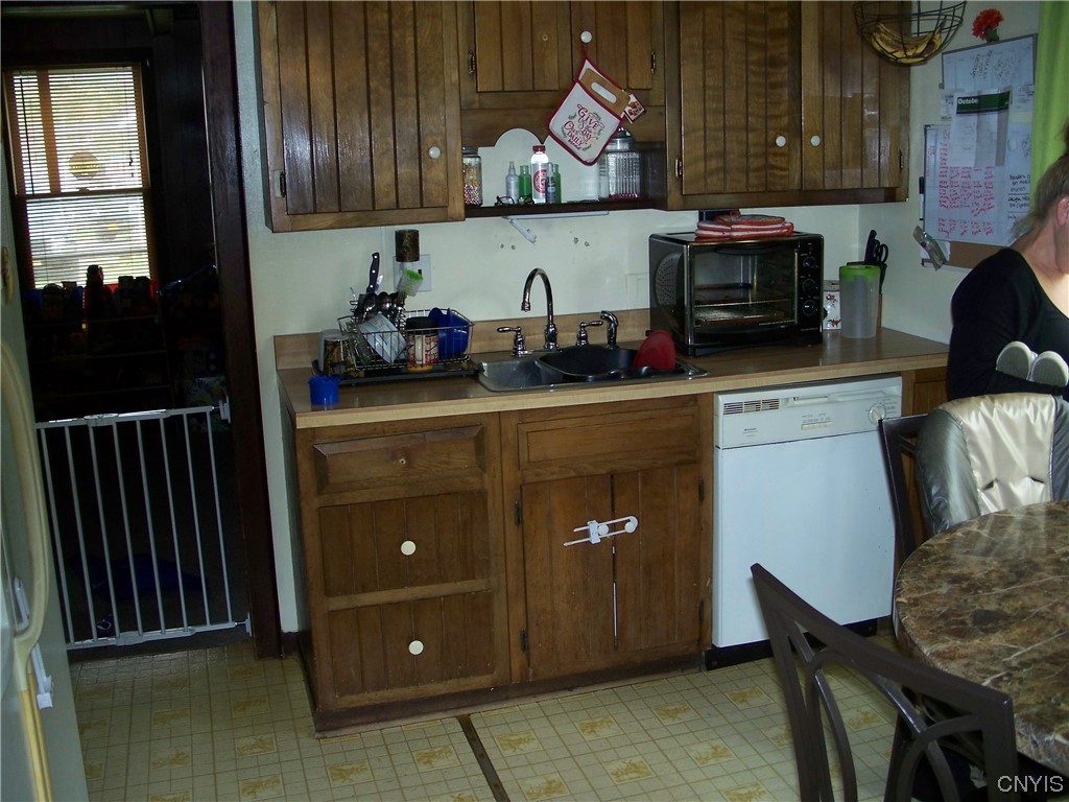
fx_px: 1143
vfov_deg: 38.7
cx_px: 534
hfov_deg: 50.1
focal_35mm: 37
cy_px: 401
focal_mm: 7.8
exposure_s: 1/60
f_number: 2.8
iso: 200
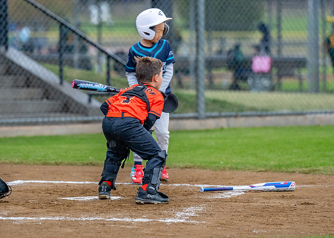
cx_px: 145
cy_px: 117
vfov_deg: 5.6
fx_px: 2436
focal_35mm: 257
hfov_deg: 7.8
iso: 2000
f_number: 2.8
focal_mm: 160
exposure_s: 1/1000
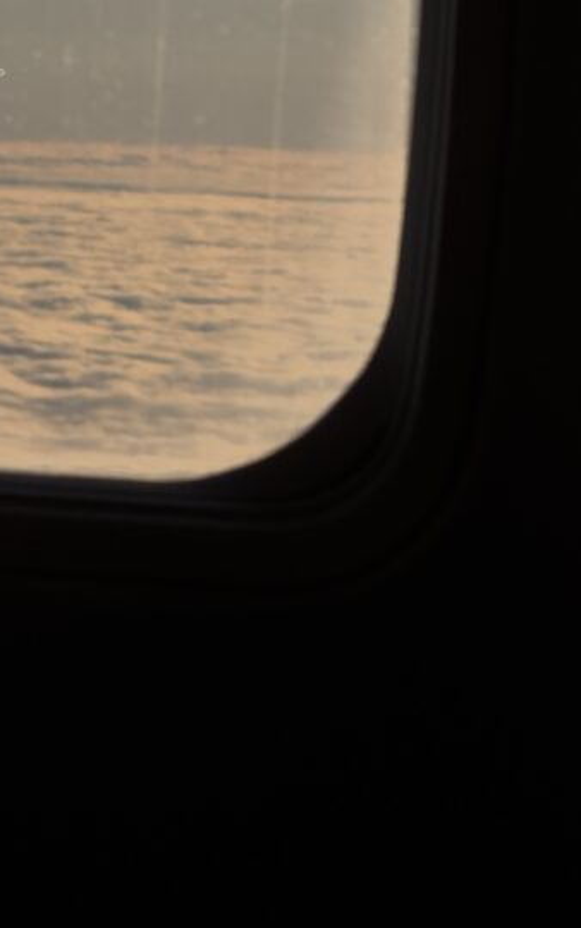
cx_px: 124
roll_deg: +1.0
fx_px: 6099
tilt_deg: -2.4
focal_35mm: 241
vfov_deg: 8.7
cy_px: 137
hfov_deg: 5.4
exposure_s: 1/3509
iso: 32
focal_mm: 15.66
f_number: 2.8
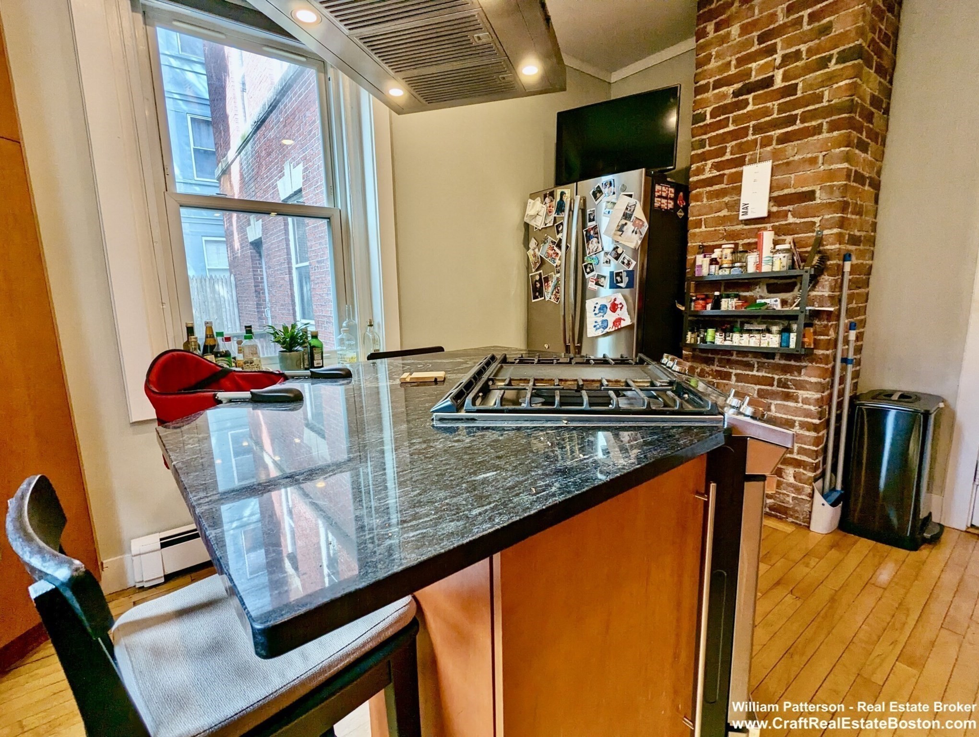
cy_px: 368
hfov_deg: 94.4
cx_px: 490
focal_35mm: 16
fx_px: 453
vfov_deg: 78.2
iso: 61
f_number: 2.2
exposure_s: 1/60
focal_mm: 2.35
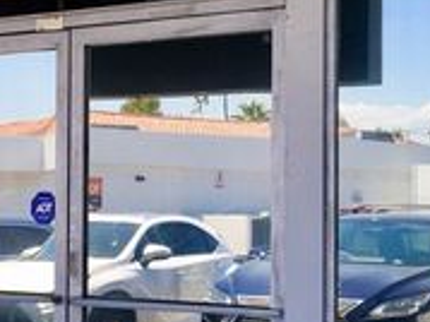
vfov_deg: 18.2
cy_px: 193
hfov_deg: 24.1
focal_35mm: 81
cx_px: 175
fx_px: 1006
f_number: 2.2
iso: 25
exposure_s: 1/712
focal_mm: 4.15
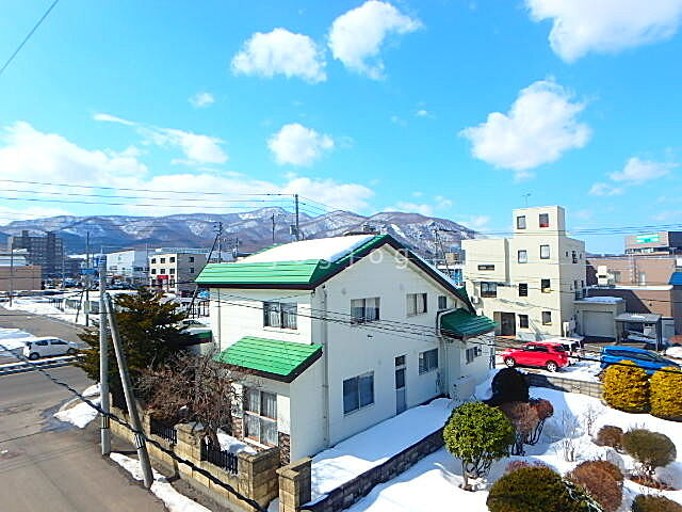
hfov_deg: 79.0
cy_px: 256
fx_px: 414
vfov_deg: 63.4
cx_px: 341
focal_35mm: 21
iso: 125
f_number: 6
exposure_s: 1/500
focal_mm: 3.7
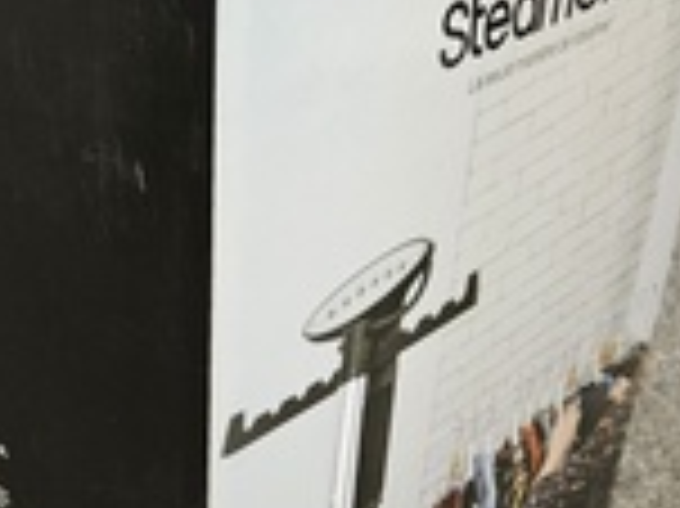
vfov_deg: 21.7
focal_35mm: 67
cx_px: 243
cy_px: 373
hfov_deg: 28.9
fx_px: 1315
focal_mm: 5.4
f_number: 1.8
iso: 1000
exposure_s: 1/200
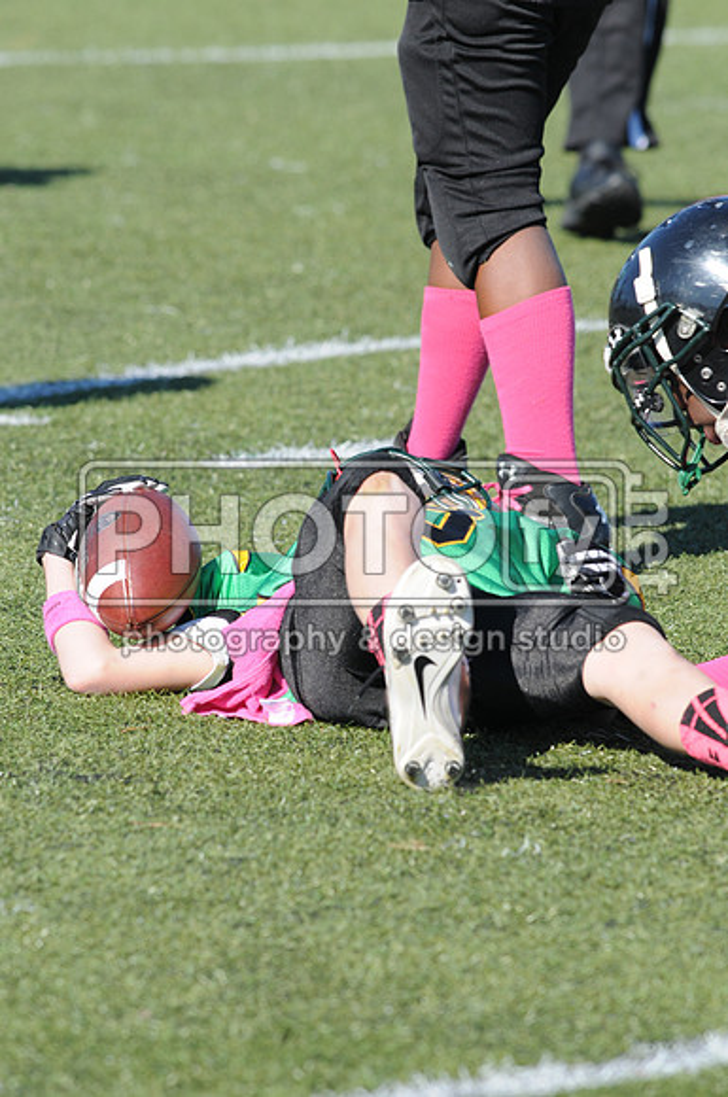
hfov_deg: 3.0
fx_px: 13690
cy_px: 548
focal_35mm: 450
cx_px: 364
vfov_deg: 4.6
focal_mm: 300
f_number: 6.3
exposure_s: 1/500
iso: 200
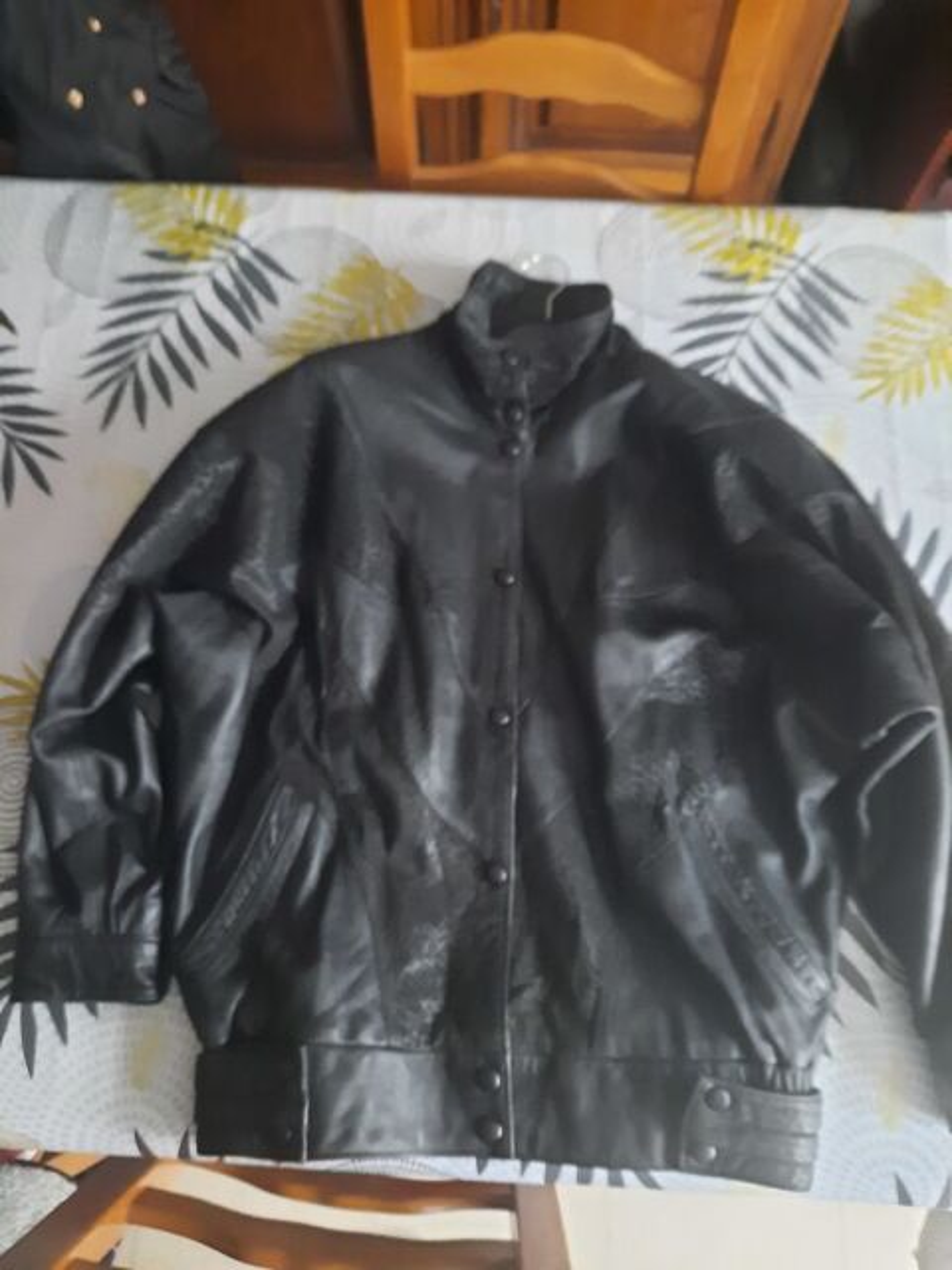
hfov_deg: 54.9
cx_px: 476
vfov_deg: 69.4
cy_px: 635
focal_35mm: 25
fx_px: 917
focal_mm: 4.6
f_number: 2
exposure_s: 1/17
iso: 1250
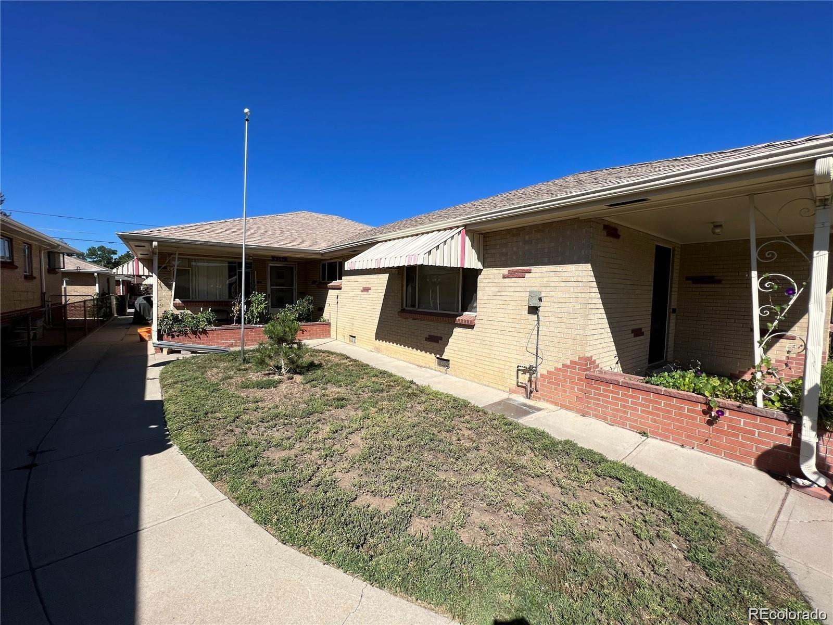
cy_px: 312
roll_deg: -0.2
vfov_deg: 89.9
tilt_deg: -3.3
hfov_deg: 106.2
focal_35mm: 13
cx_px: 416
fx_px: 313
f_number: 1.8
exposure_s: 1/2481
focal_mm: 1.57
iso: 32
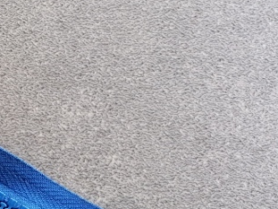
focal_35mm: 89
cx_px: -111
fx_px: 714
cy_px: 135
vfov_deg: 16.6
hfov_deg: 19.7
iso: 80
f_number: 1.8
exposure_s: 1/60
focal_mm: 4.75
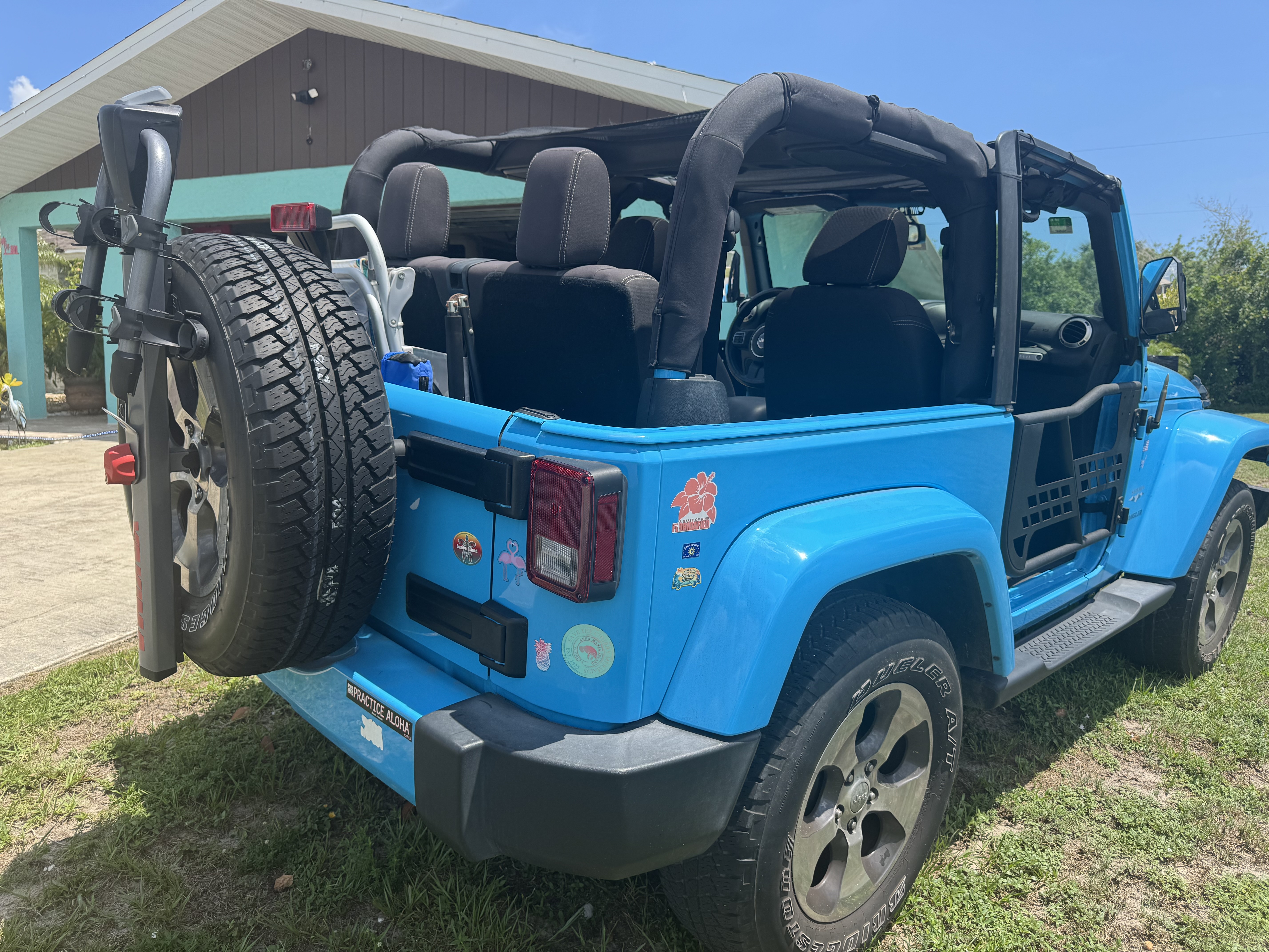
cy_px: 476
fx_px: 880
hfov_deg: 71.6
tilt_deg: -6.6
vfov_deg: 56.8
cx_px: 634
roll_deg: -1.4
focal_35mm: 24
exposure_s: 1/2604
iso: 80
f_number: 1.78
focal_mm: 6.76
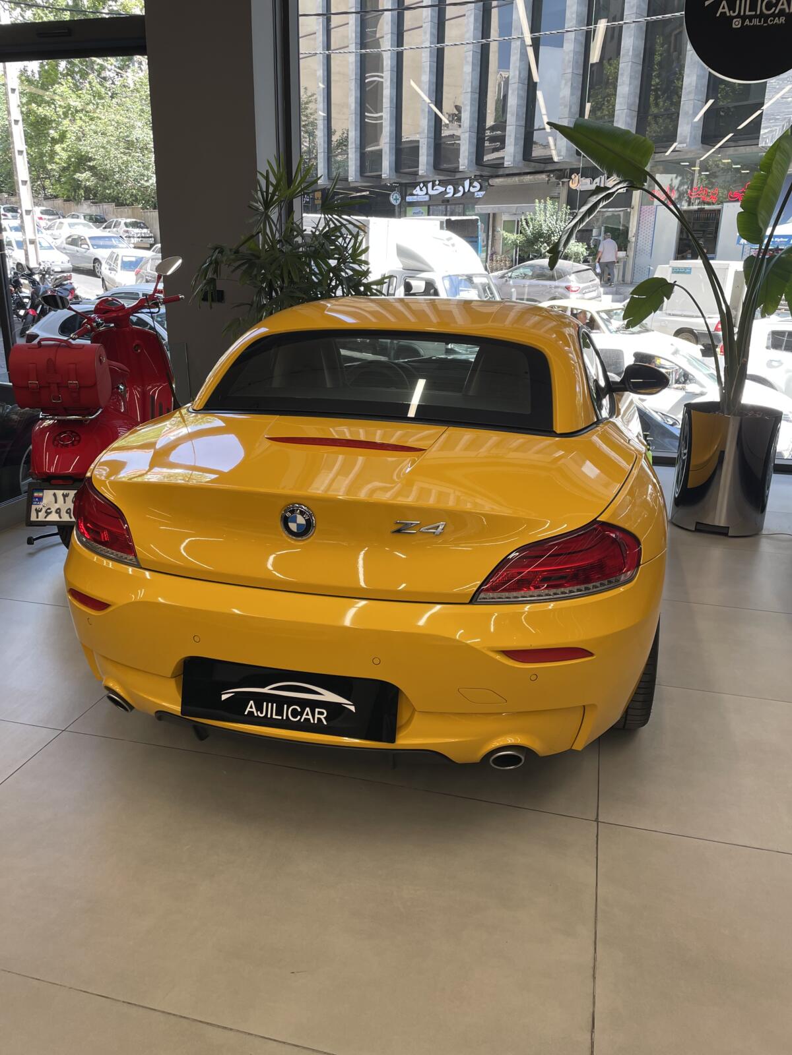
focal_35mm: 26
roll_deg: +0.5
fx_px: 793
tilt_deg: -17.7
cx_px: 396
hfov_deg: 53.1
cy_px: 528
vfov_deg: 67.3
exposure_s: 1/121
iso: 40
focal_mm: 4.2
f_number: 1.6
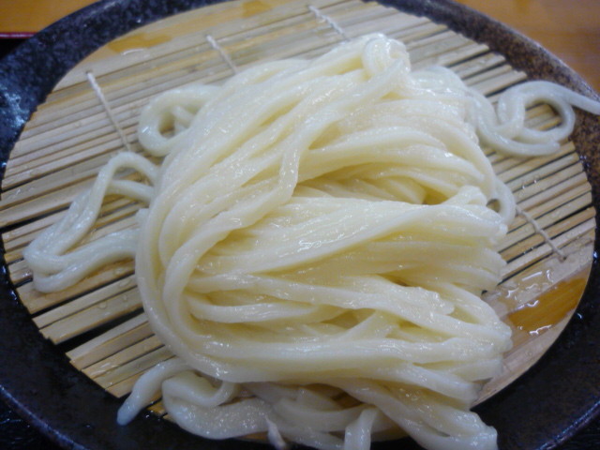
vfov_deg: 42.9
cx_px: 300
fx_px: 572
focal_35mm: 33
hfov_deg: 55.4
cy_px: 225
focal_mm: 5.5
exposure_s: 1/30
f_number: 2.8
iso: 250
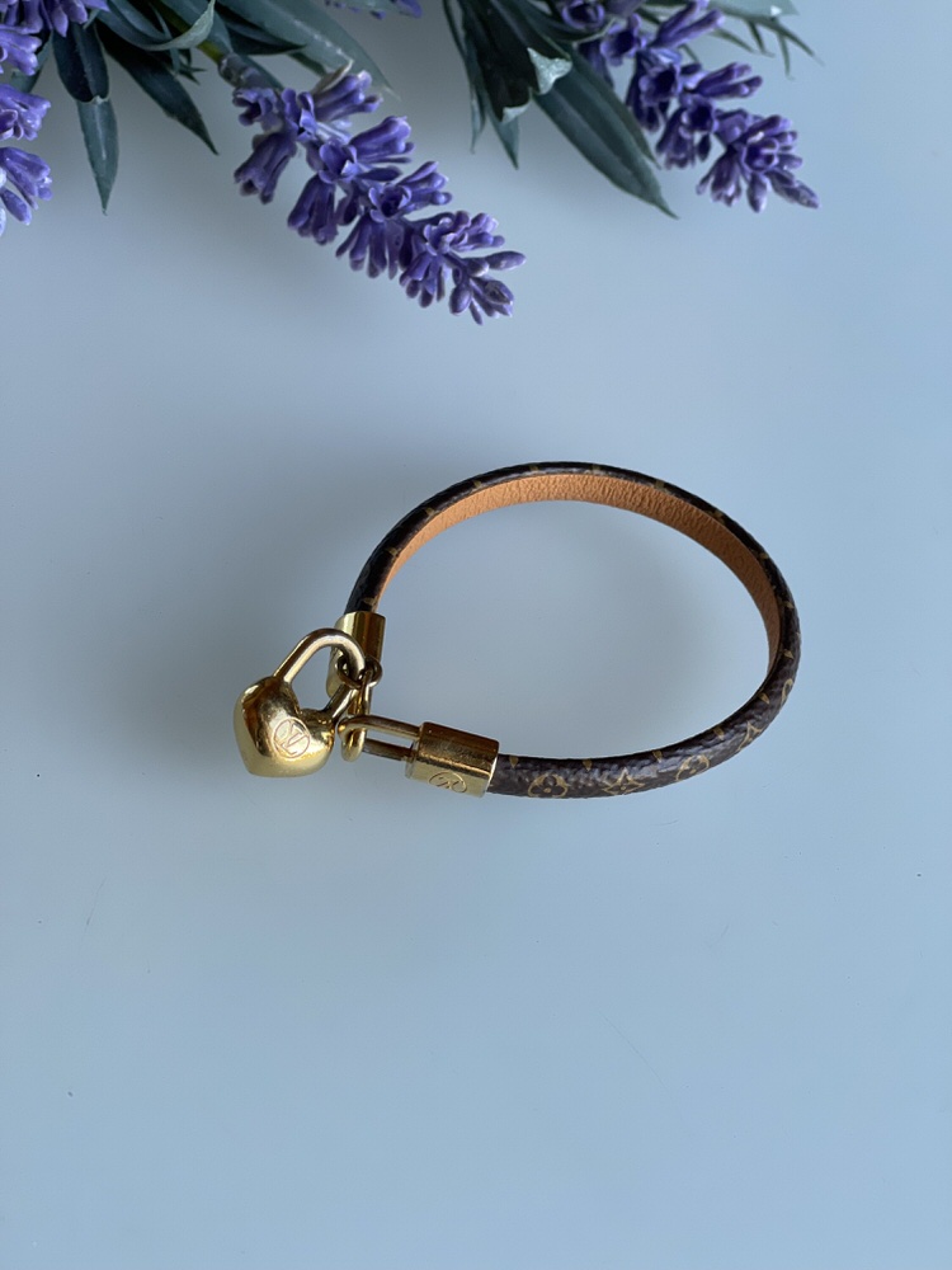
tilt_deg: -45.7
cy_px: 635
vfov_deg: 30.3
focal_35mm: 64
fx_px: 2347
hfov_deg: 22.9
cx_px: 476
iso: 125
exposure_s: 1/121
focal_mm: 7.5
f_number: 2.2
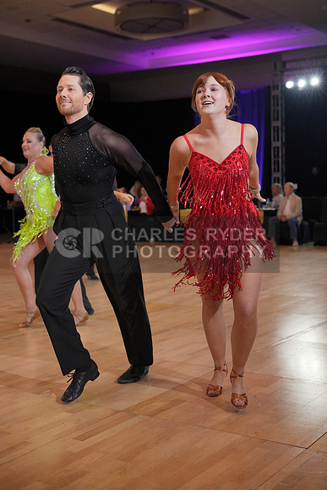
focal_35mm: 50
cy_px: 245
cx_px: 164
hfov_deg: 27.0
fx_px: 681
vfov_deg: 39.6
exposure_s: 1/500
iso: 1600
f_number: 3.5
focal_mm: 50
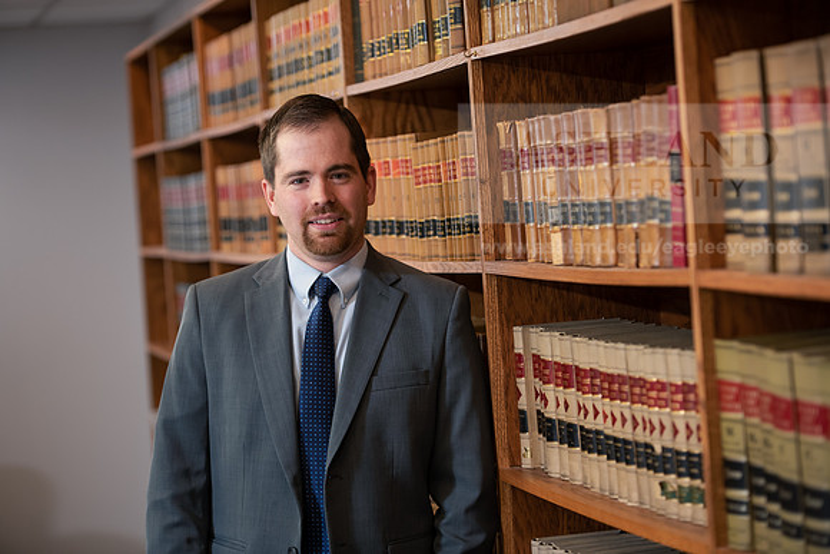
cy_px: 277
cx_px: 415
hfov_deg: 20.8
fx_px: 2260
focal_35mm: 98
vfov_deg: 14.0
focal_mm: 98
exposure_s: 1/125
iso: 800
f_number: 3.2
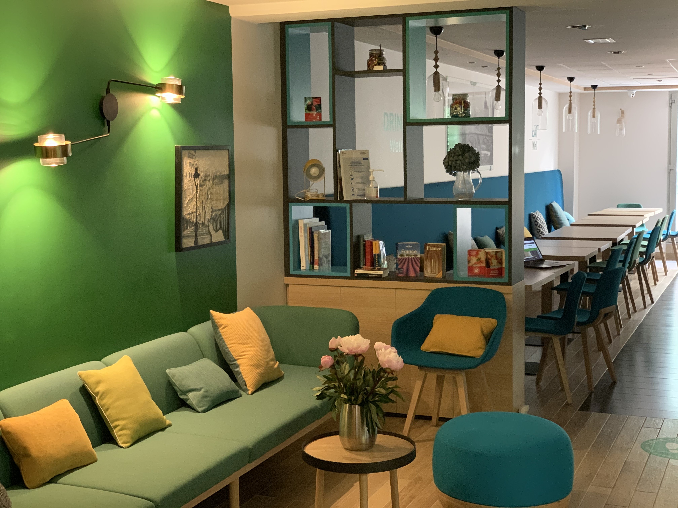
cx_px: 339
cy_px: 254
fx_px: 1018
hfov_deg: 36.8
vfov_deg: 28.0
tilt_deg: -5.2
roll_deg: -0.4
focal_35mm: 52
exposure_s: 1/26
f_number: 2.4
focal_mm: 6
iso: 640
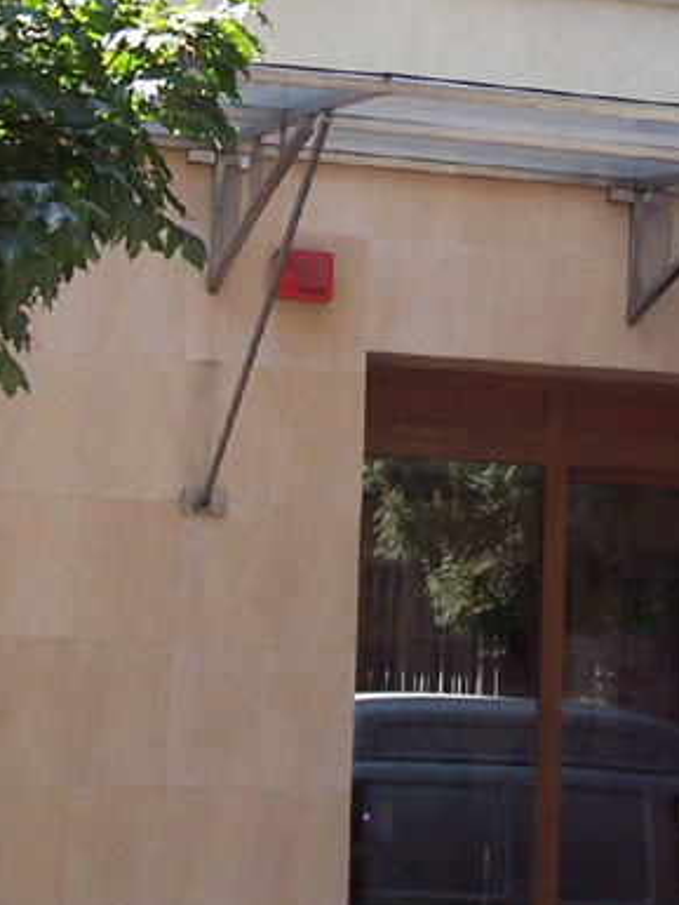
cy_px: 212
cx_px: 597
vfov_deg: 17.9
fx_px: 2849
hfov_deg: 13.5
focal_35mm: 109
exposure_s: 1/180
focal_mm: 7
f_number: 3
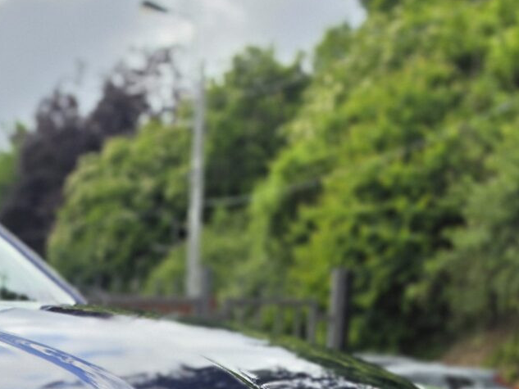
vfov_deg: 14.5
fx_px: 1395
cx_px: -163
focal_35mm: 93
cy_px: 631
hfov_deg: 19.4
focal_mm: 6.5
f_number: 1.4
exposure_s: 1/7939
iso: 50
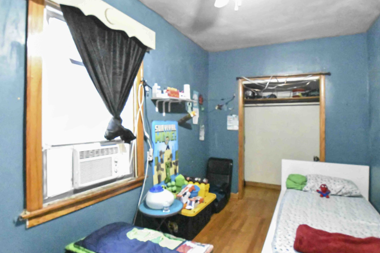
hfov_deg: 90.0
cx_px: 192
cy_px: 143
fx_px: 190
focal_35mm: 18
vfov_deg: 67.1
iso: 25600
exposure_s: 1/250
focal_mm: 10
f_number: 3.5
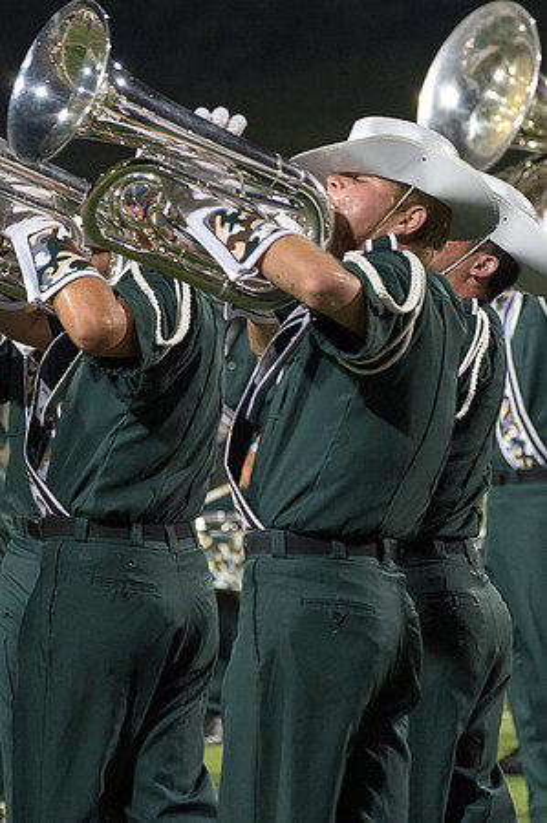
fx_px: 7045
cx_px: 353
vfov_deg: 6.7
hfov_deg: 4.4
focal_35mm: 308
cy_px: 316
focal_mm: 140
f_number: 4.8
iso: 2800
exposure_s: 1/160
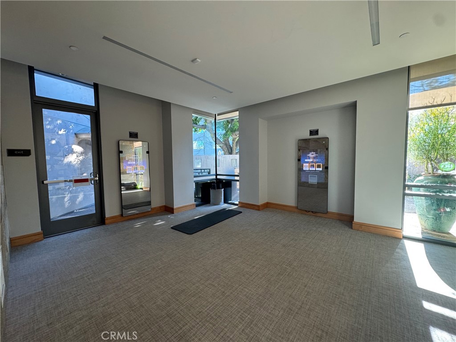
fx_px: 184
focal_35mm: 14
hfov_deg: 102.1
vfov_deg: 85.7
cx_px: 228
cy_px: 171
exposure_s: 1/99
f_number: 2.2
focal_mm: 2.22
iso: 200
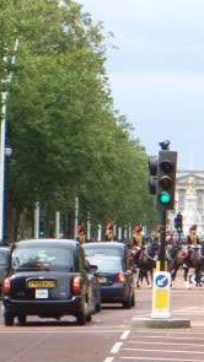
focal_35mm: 277
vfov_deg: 7.8
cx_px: 331
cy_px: 279
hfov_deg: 4.4
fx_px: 2663
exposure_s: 1/160
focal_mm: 24
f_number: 4.9
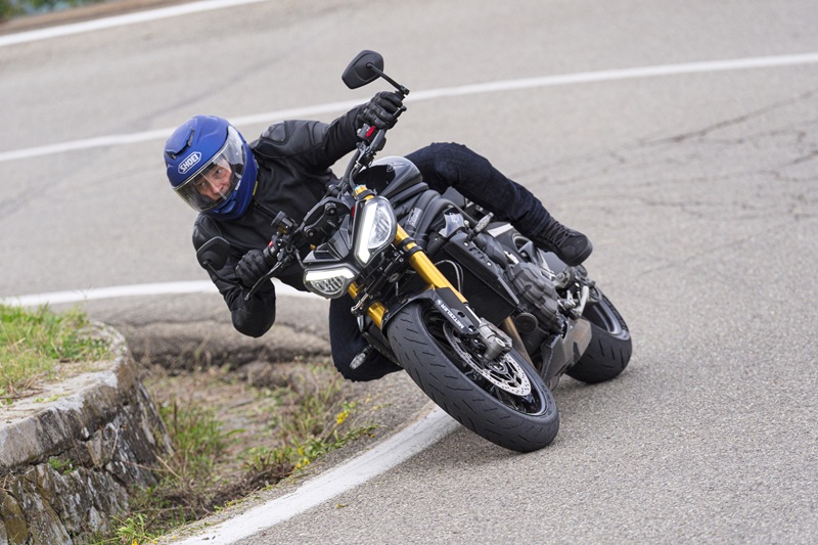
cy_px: 272
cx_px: 409
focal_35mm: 200
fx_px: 4543
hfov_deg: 10.3
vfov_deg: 6.9
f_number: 4.5
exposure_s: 1/2000
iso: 1000
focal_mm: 200
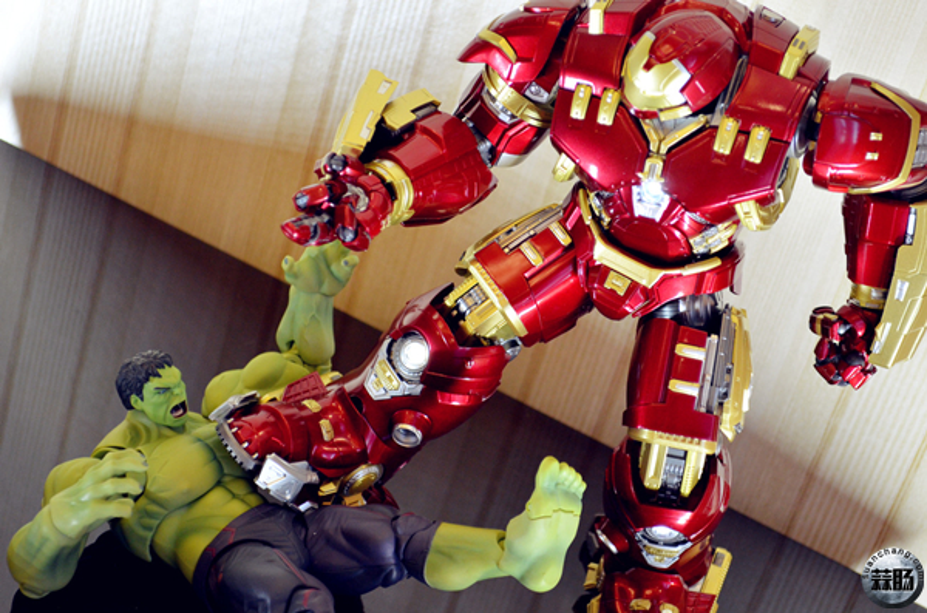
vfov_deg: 16.5
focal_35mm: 82
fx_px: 2119
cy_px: 306
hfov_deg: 24.7
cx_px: 464
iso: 1000
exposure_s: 1/30
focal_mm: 55
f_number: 5.6
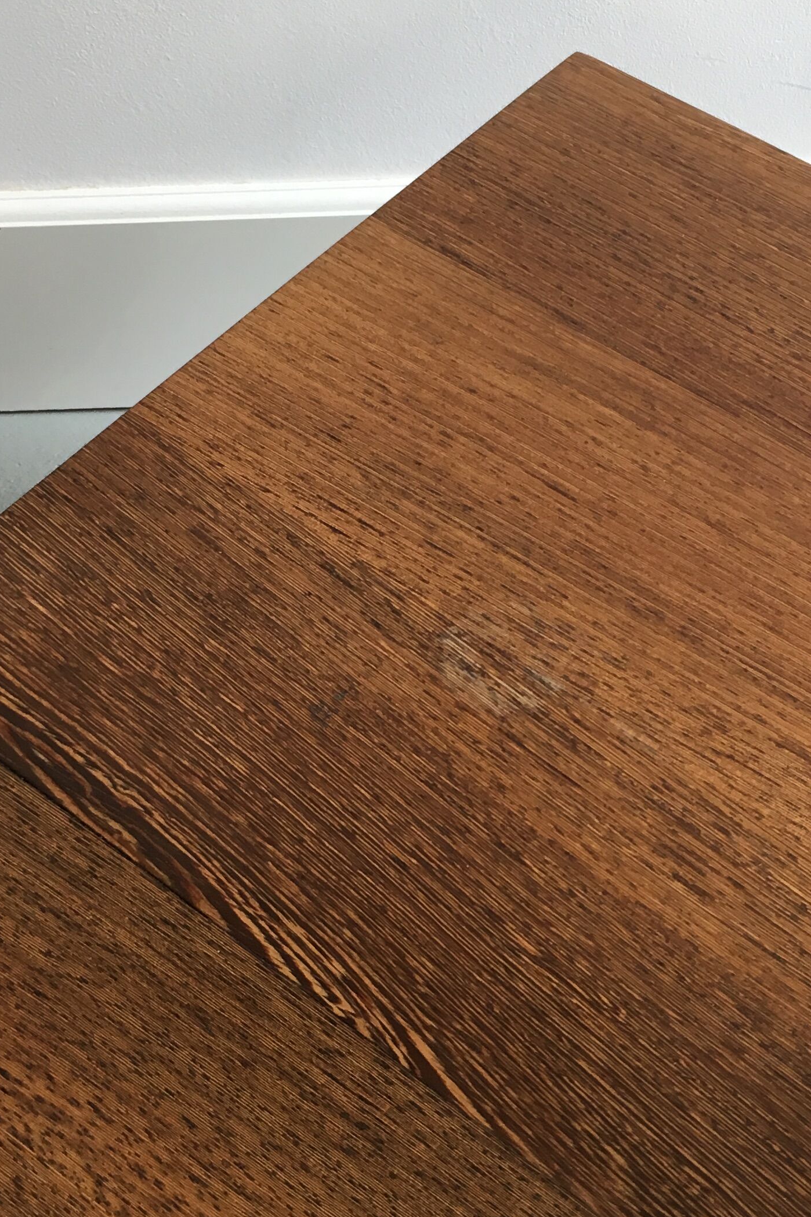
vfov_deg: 34.4
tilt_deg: -57.2
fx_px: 1960
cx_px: 445
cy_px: 721
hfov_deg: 23.4
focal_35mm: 58
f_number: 2.2
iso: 32
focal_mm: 4.15
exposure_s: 1/33
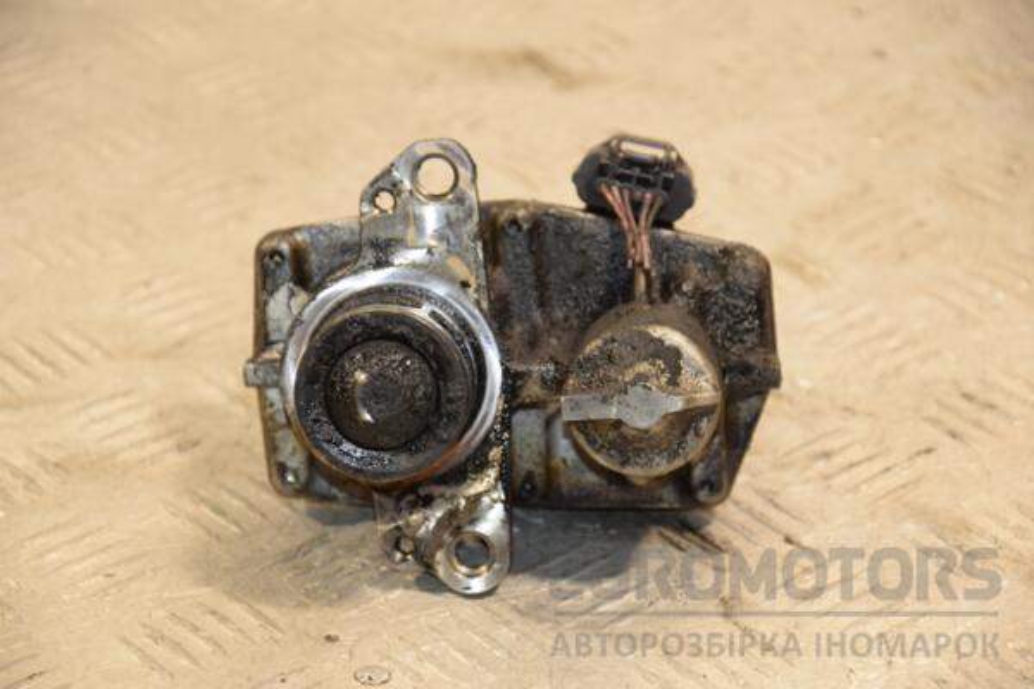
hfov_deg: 13.0
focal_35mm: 158
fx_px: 4523
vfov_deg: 8.7
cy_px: 344
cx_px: 517
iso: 800
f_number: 5.6
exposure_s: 1/100
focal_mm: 105
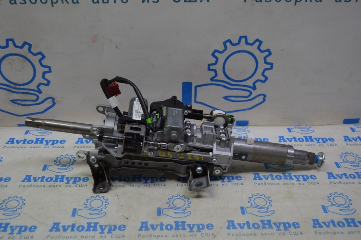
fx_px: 391
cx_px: 180
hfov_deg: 49.6
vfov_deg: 34.2
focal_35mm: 39
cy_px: 120
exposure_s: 1/80
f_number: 4.5
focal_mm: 26
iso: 400
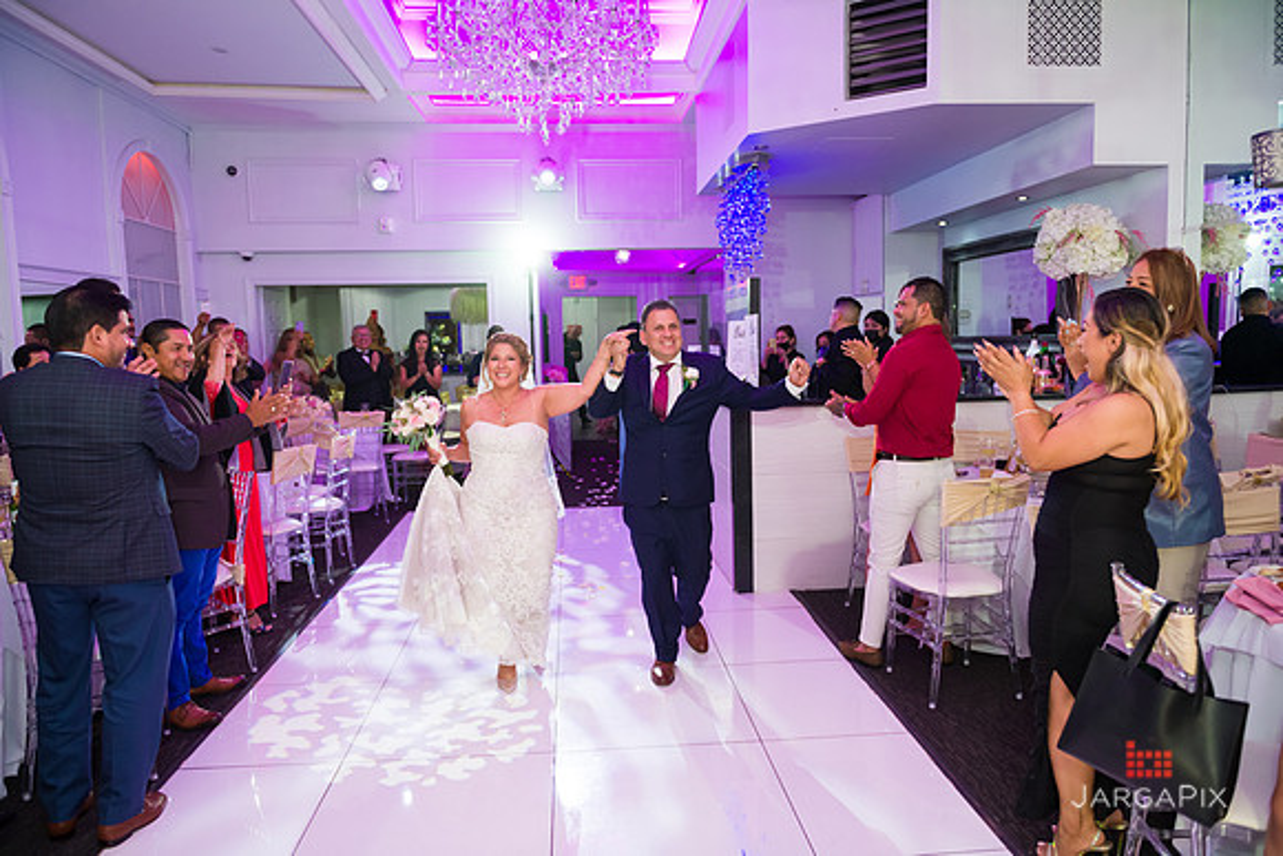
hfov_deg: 73.7
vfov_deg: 53.2
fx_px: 855
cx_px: 642
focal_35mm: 24
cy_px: 428
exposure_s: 1/200
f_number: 3.2
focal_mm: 24
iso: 1000
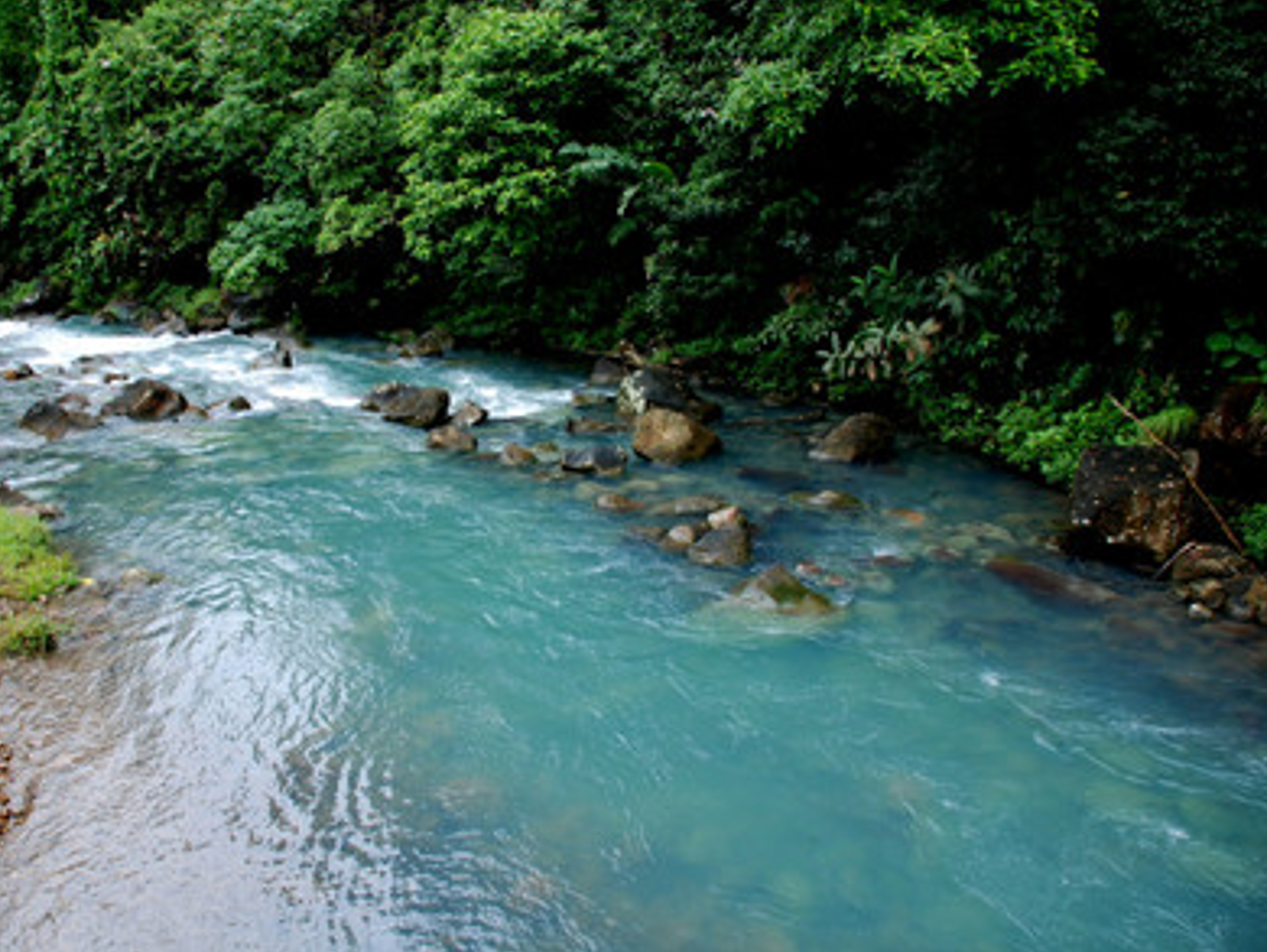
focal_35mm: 30
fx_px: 1099
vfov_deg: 46.8
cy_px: 465
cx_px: 543
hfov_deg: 59.7
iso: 200
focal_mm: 18
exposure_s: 1/80
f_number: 4.5
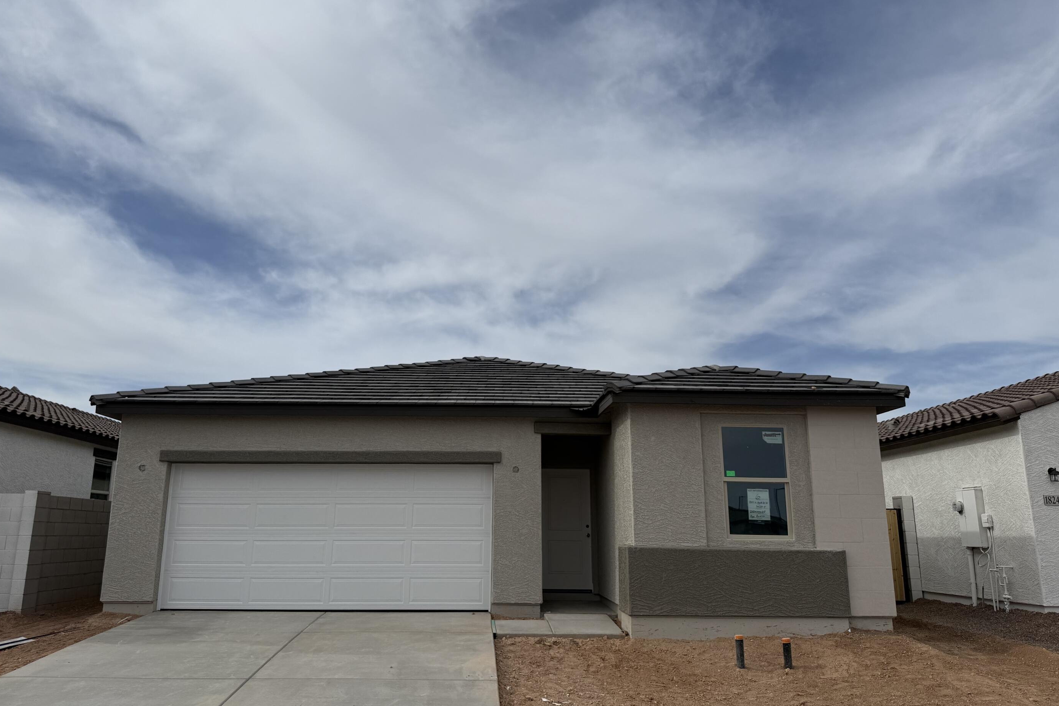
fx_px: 794
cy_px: 331
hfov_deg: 67.3
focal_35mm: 27
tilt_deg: +14.6
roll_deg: -0.6
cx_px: 501
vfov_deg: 47.9
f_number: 1.78
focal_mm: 6.76
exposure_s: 1/10309
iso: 80
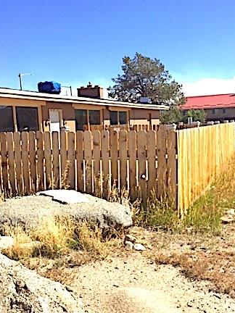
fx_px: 389
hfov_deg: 33.5
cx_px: 100
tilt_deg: -9.2
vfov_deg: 43.7
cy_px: 185
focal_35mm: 43
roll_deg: +2.6
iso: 32
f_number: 2.2
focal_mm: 4.15
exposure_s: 1/2083
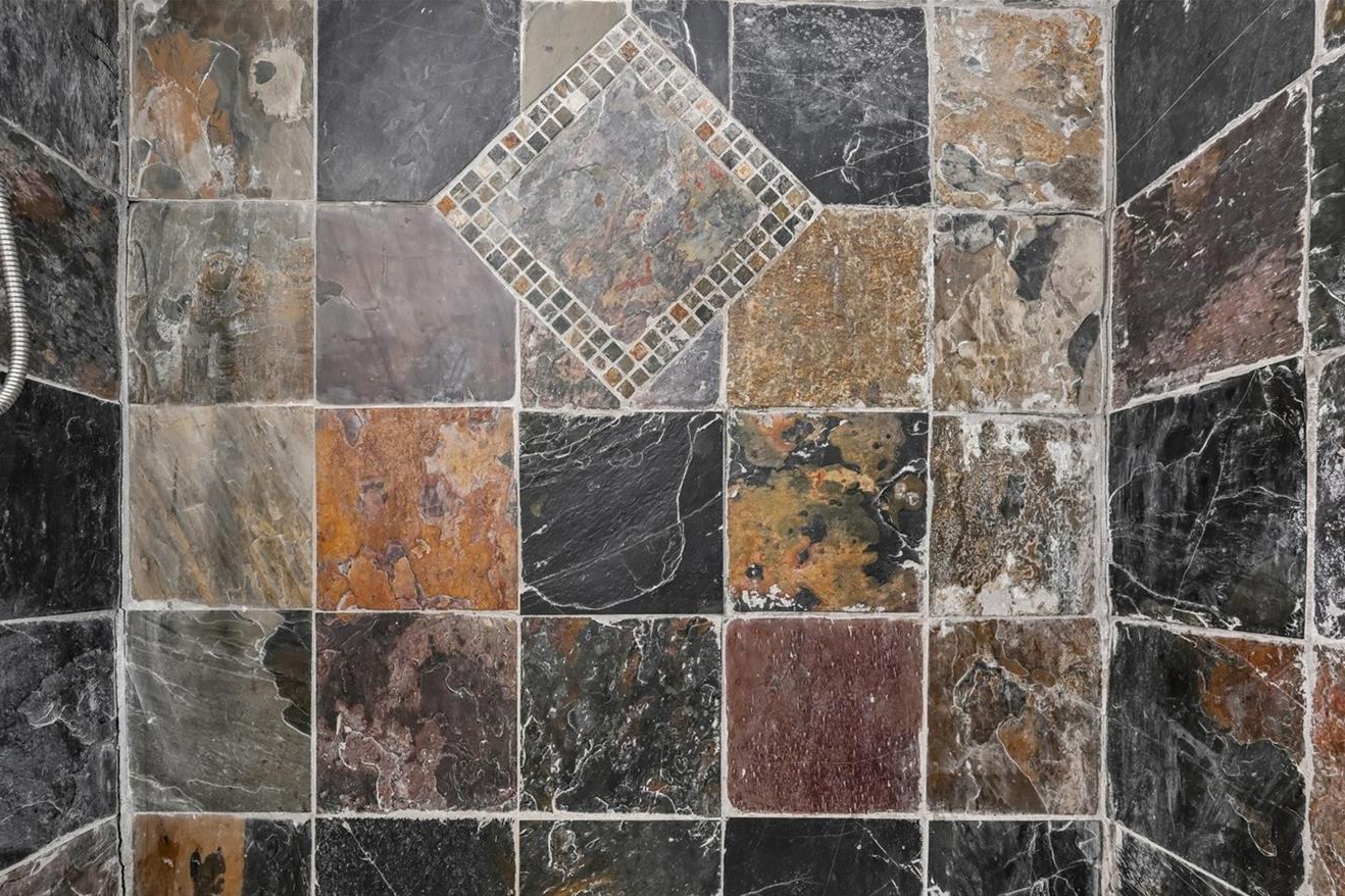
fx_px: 635
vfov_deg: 69.6
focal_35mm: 17
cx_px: 627
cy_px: 543
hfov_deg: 93.1
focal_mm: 14
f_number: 10
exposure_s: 1/3.33
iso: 400
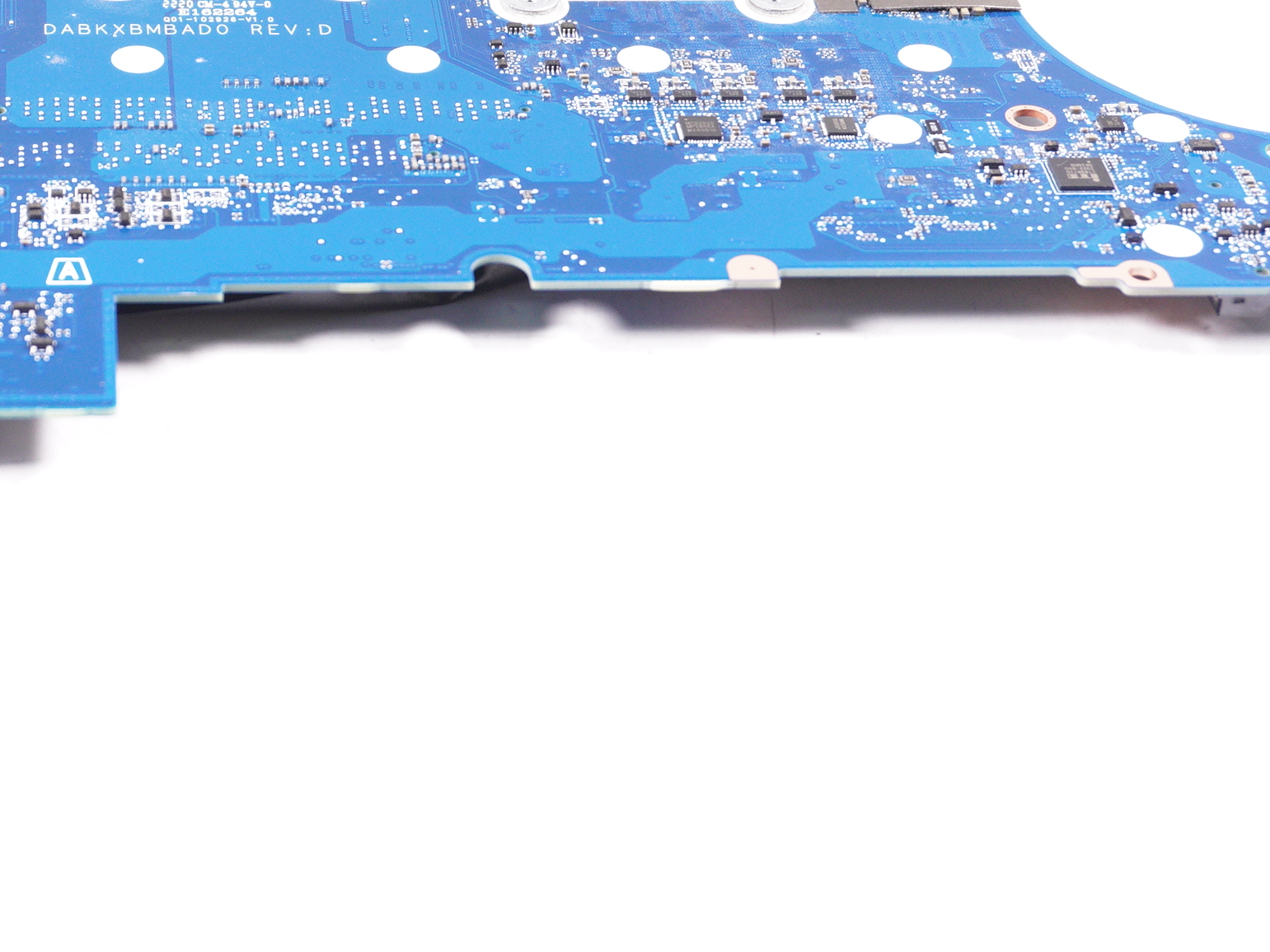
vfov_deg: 16.3
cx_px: 174
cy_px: 191
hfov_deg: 21.4
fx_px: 3302
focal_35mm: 90
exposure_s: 1/160
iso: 1000
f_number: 6.3
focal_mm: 32
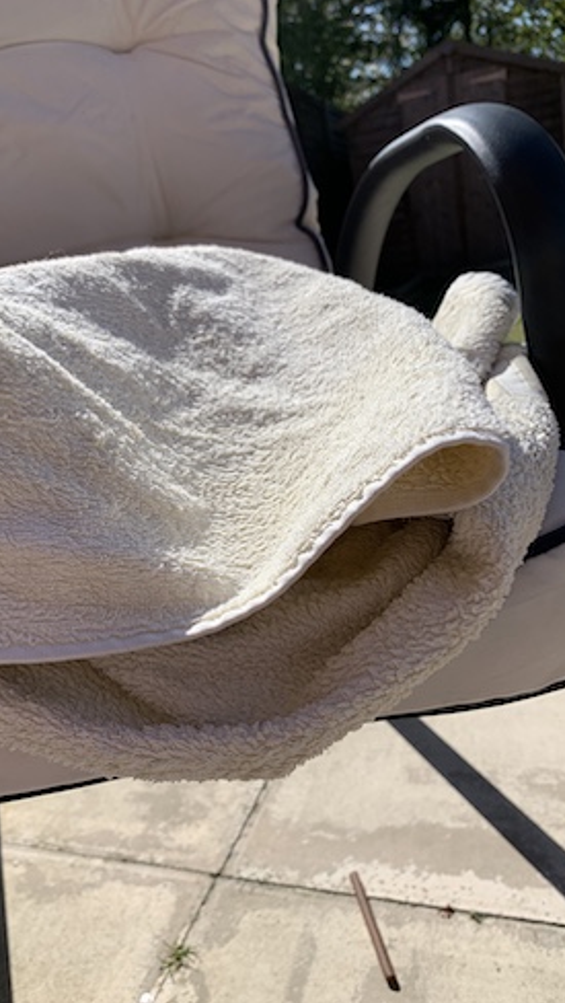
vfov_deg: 66.0
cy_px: 510
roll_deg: +9.5
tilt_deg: -15.6
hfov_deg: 40.1
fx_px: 771
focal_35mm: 29
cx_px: 237
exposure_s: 1/3521
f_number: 1.8
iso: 25
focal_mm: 4.25
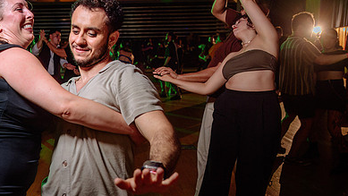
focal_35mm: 43
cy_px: 99
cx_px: 77
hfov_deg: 45.3
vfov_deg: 27.7
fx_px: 397
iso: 800
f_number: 2.8
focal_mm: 24
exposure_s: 1/40
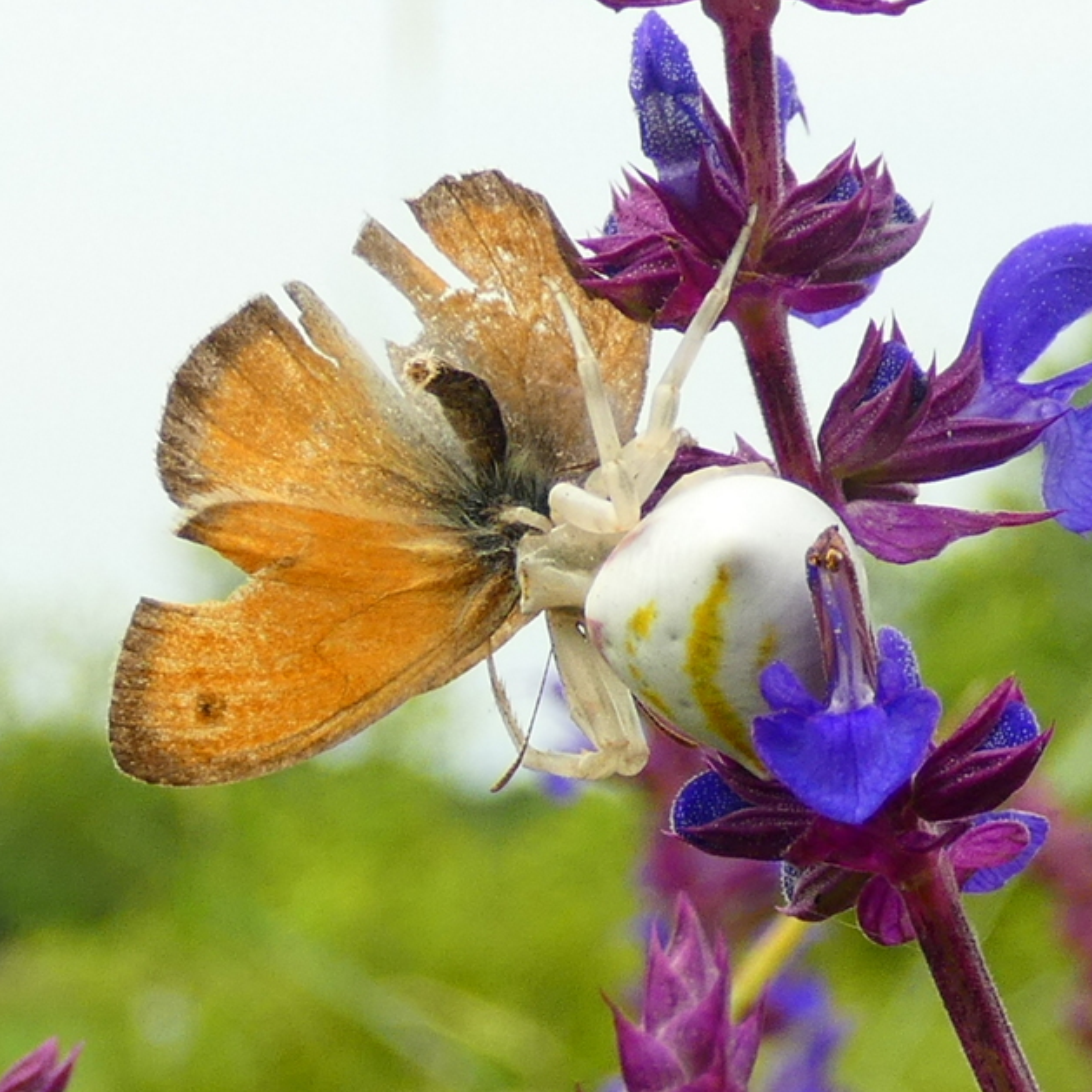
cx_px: 627
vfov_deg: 28.6
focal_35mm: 60
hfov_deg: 28.6
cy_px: 539
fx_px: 2141
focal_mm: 9
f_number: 3.9
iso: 80
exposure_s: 1/200
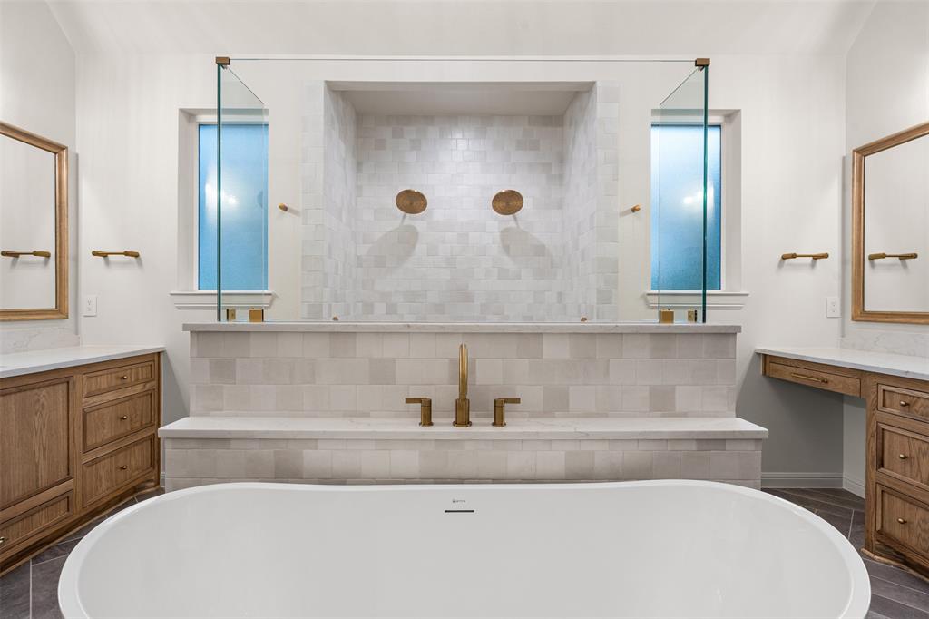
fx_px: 413
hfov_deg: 96.8
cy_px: 310
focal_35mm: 16
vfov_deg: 73.7
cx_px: 464
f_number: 9
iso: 160
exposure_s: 1/2.5
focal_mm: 16
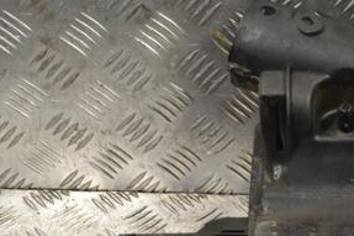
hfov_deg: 21.1
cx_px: 333
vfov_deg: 14.4
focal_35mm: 94
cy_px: 208
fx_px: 924
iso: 3200
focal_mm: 30
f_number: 8
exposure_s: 1/250
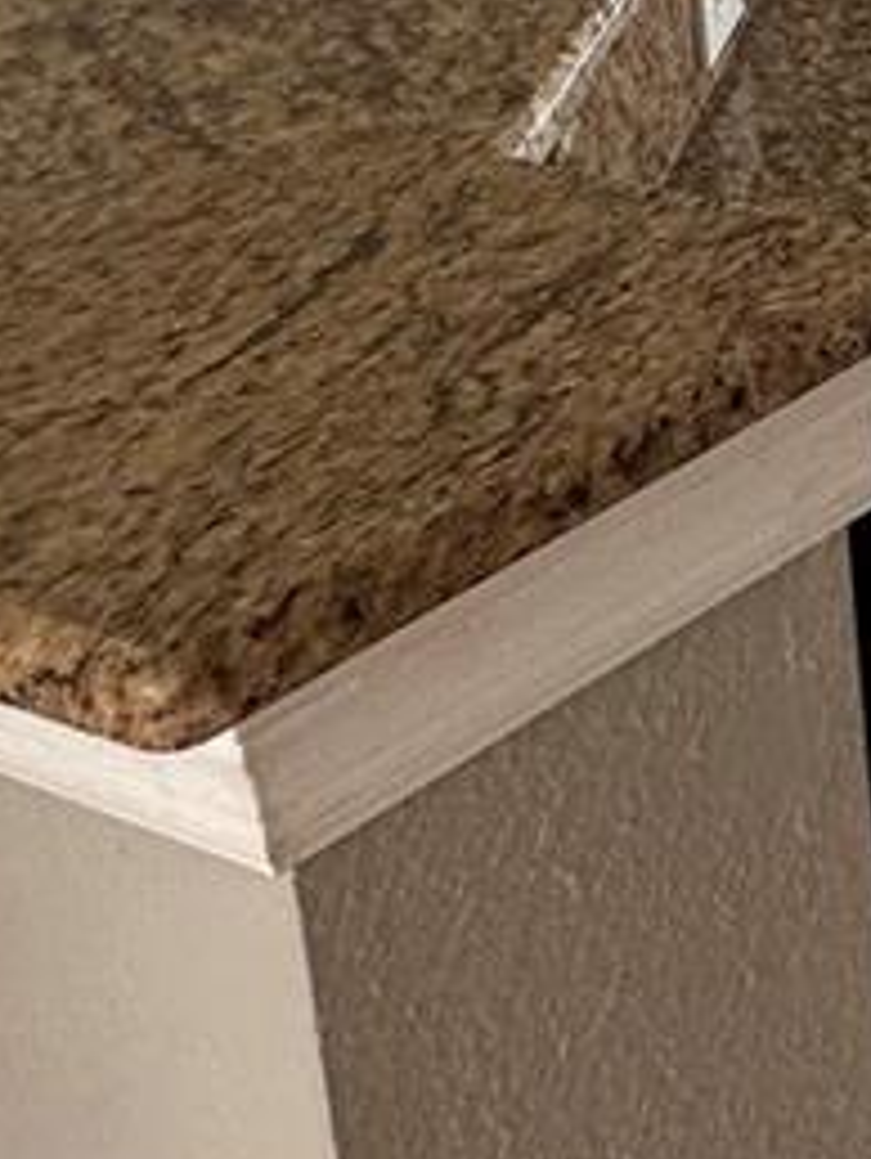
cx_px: 1980
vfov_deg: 25.2
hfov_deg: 15.3
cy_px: -404
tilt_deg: -11.0
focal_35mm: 65
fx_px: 2177
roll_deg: -0.5
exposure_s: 1/99
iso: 64
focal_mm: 2.22
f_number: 2.2
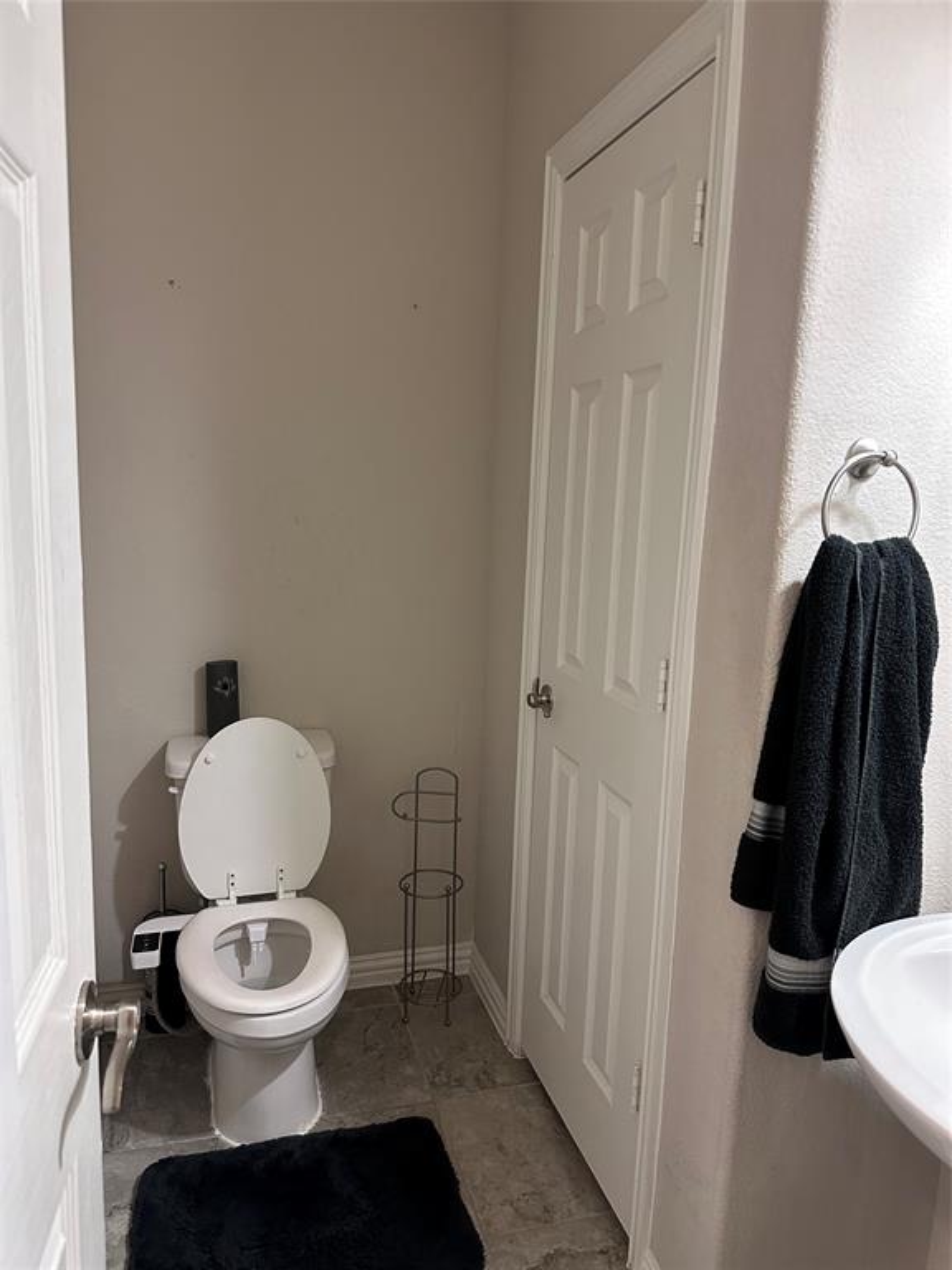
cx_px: 476
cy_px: 635
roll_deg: -2.6
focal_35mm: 24
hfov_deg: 56.8
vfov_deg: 71.6
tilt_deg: -7.9
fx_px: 880
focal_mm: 6.86
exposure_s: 1/60
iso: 400
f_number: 1.78
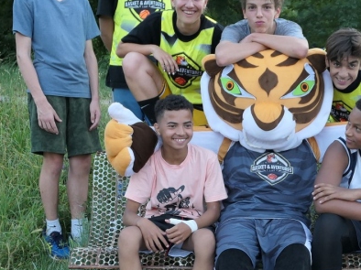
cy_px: 183
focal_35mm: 65
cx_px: 238
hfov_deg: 29.6
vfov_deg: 22.5
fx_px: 677
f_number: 2.5
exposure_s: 1/250
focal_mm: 10.7
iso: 500
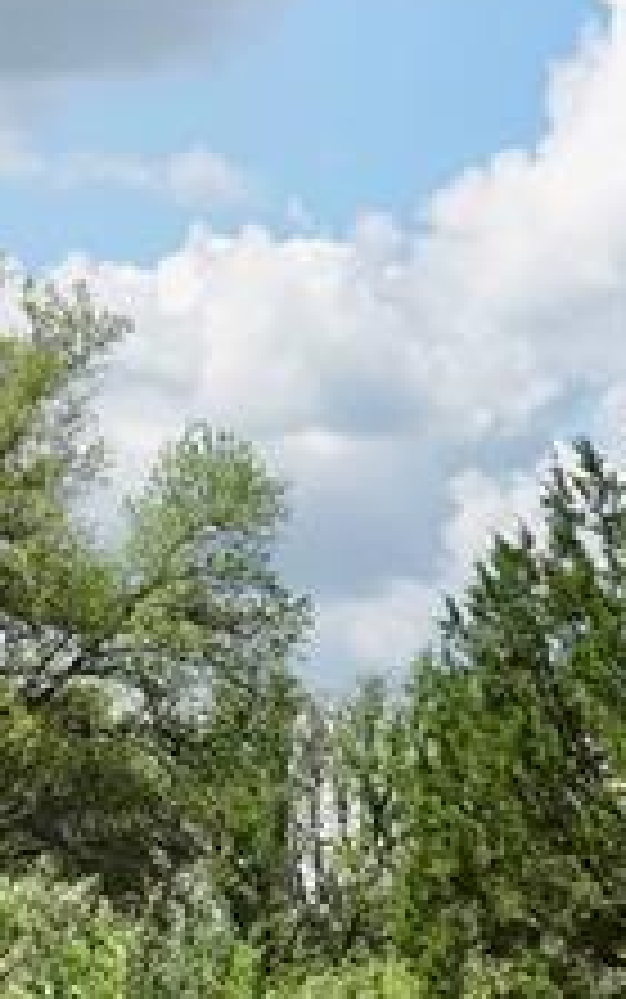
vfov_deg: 8.9
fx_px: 6406
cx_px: 212
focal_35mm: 235
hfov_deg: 5.6
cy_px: 1040
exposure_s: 1/640
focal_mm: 18.21
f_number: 4
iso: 100
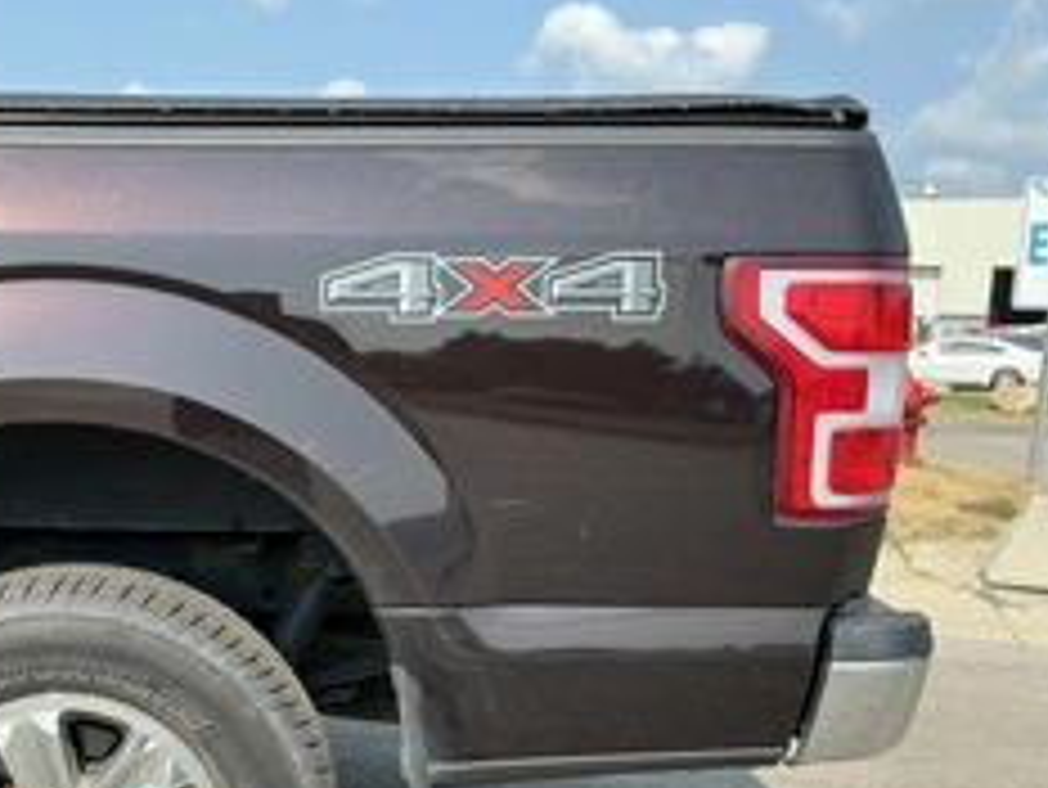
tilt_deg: -8.7
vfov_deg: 29.8
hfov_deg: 37.9
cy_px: 594
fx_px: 1454
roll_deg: -1.4
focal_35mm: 48
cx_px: 184
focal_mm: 3
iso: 25
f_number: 1.8
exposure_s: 1/855
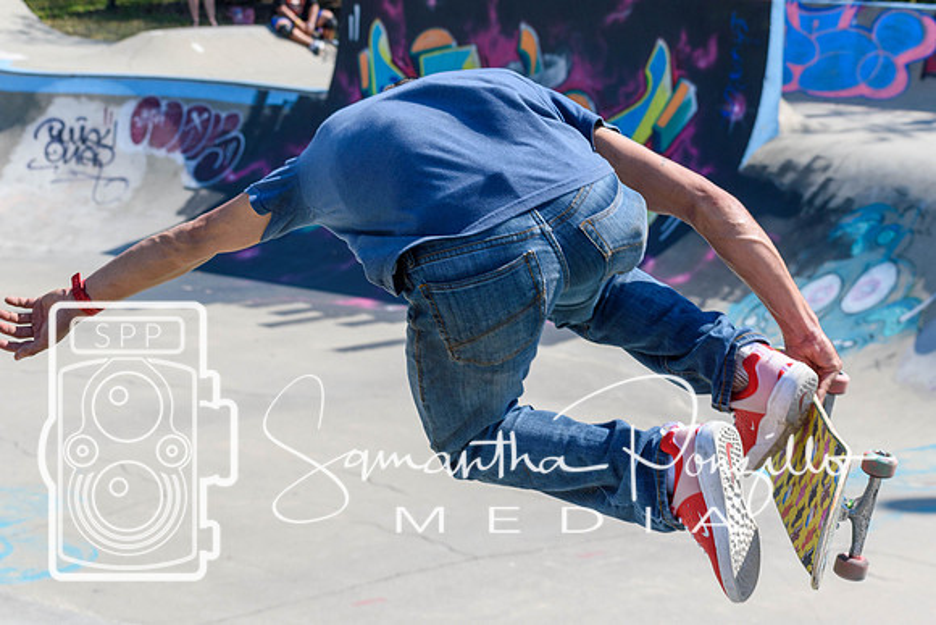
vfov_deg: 13.0
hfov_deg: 19.5
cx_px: 468
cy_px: 312
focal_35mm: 105
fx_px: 2731
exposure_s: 1/800
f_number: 7.1
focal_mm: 70
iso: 200
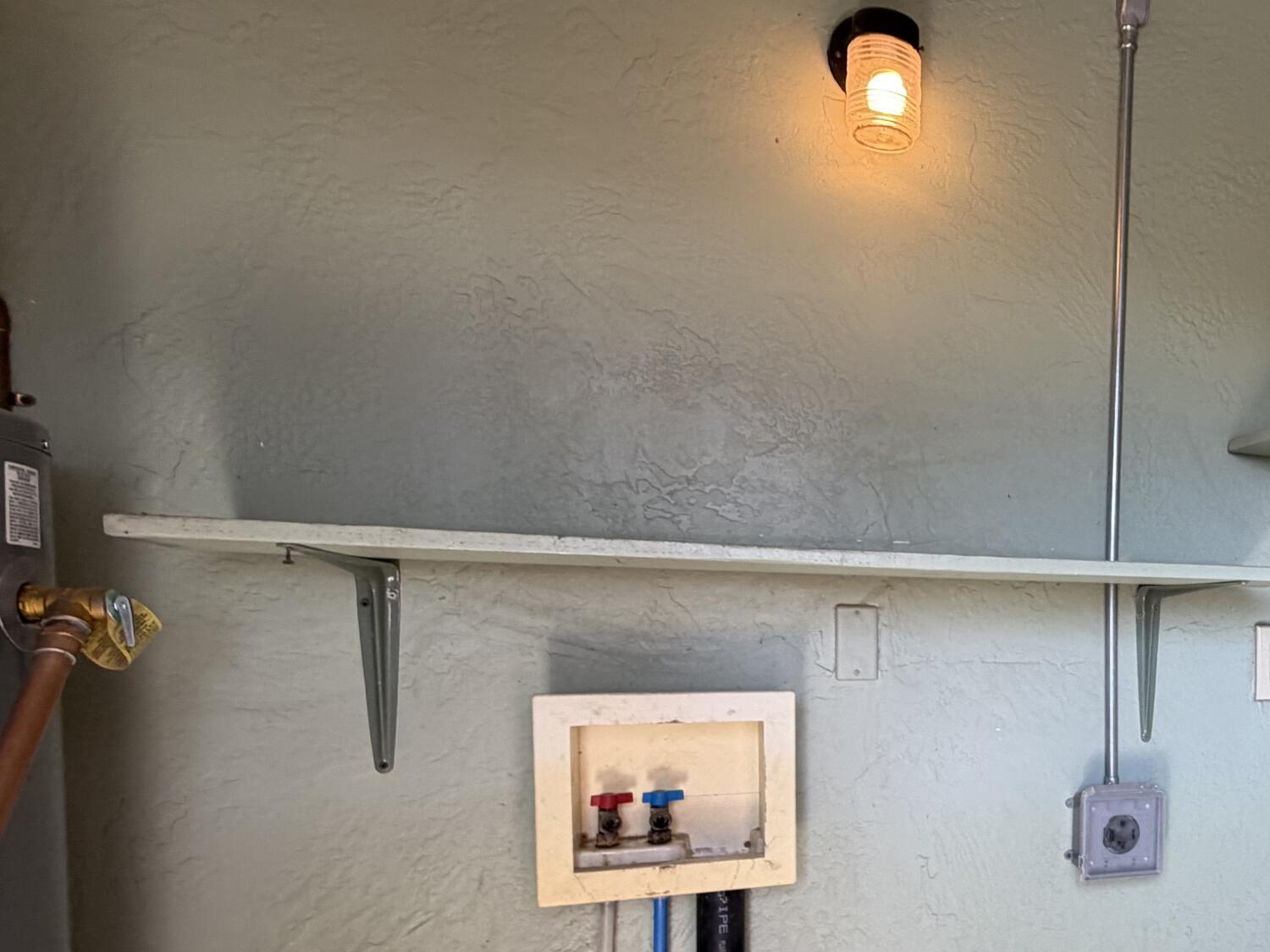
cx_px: 1148
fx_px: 1027
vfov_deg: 48.3
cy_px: 681
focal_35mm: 28
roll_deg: -1.0
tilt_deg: -4.1
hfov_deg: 54.9
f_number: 2.2
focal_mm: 2.22
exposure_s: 1/121
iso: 125
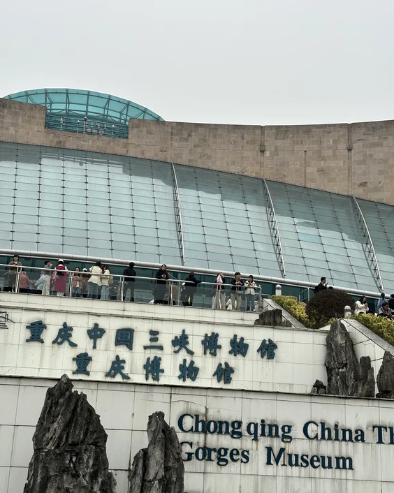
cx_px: 198
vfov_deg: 36.7
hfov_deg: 29.7
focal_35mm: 51
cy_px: 259
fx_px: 744
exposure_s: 1/2469
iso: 64
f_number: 1.78
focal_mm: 6.86
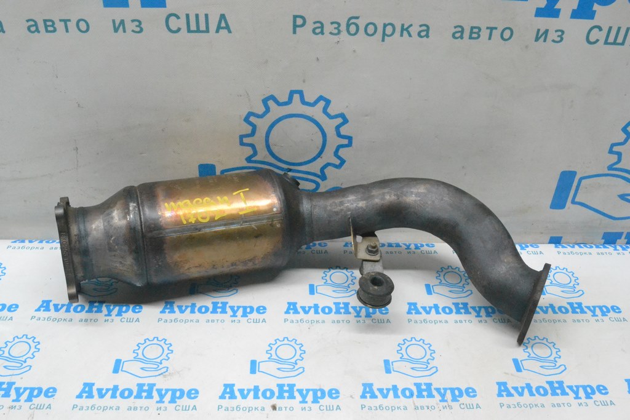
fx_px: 630
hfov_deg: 53.1
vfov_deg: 36.9
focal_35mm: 36
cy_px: 210
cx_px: 315
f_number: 10
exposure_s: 1/160
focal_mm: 24
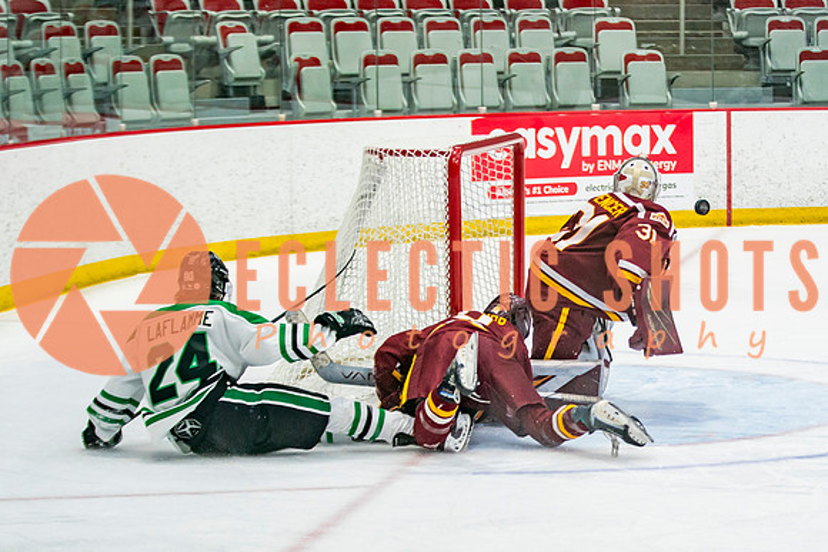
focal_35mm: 131
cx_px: 589
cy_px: 426
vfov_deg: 10.4
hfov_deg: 15.6
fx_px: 3017
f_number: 2.8
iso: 800
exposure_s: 1/640
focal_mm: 70
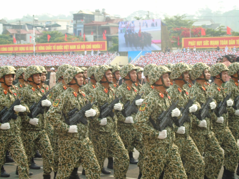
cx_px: 120
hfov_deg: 23.8
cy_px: 90
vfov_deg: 18.0
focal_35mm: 82
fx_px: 566
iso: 80
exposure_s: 1/160
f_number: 4.1
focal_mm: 15
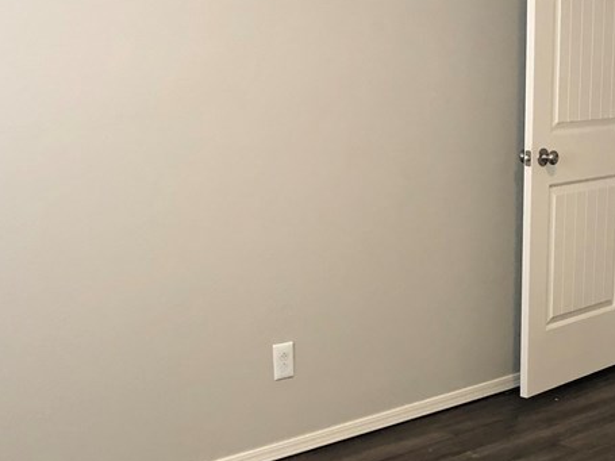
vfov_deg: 22.9
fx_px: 1119
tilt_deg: -17.6
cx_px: 427
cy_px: 380
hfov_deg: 30.4
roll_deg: +0.5
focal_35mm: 63
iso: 100
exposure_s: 1/15
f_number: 1.8
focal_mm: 3.99
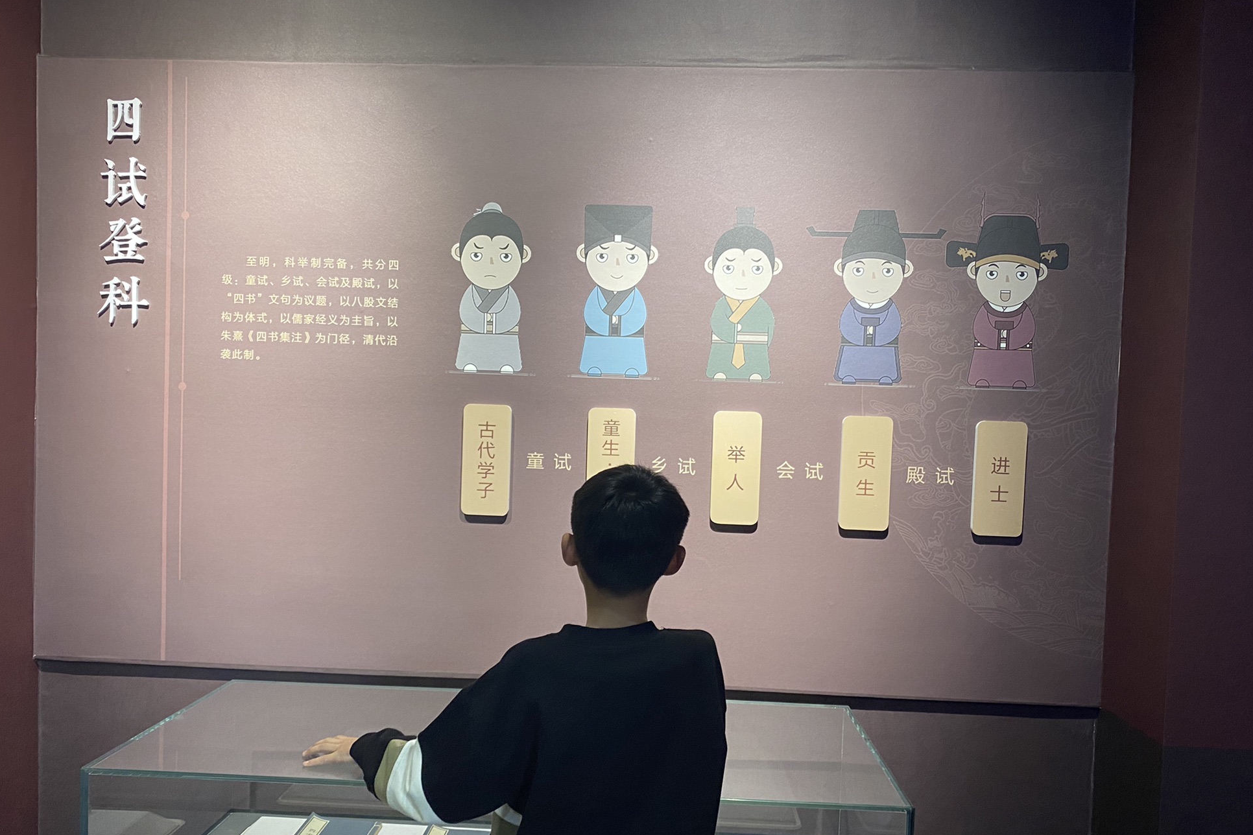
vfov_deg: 46.3
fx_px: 974
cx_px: 624
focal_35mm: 28
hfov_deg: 65.5
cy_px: 478
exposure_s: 1/61
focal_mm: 4.25
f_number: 1.8
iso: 125
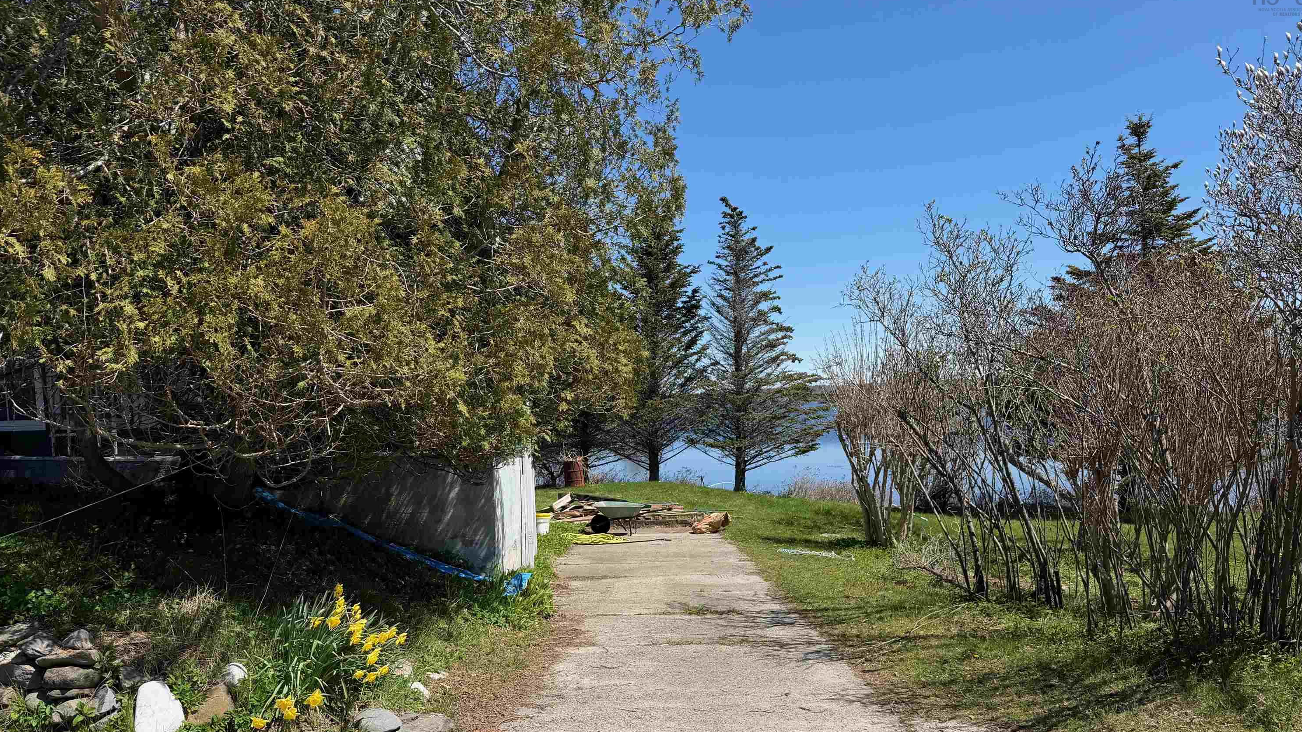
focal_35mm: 27
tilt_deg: -3.6
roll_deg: +1.8
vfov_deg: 42.4
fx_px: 932
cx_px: 655
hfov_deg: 69.9
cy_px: 477
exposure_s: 1/4167
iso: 80
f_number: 1.78
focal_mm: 6.76
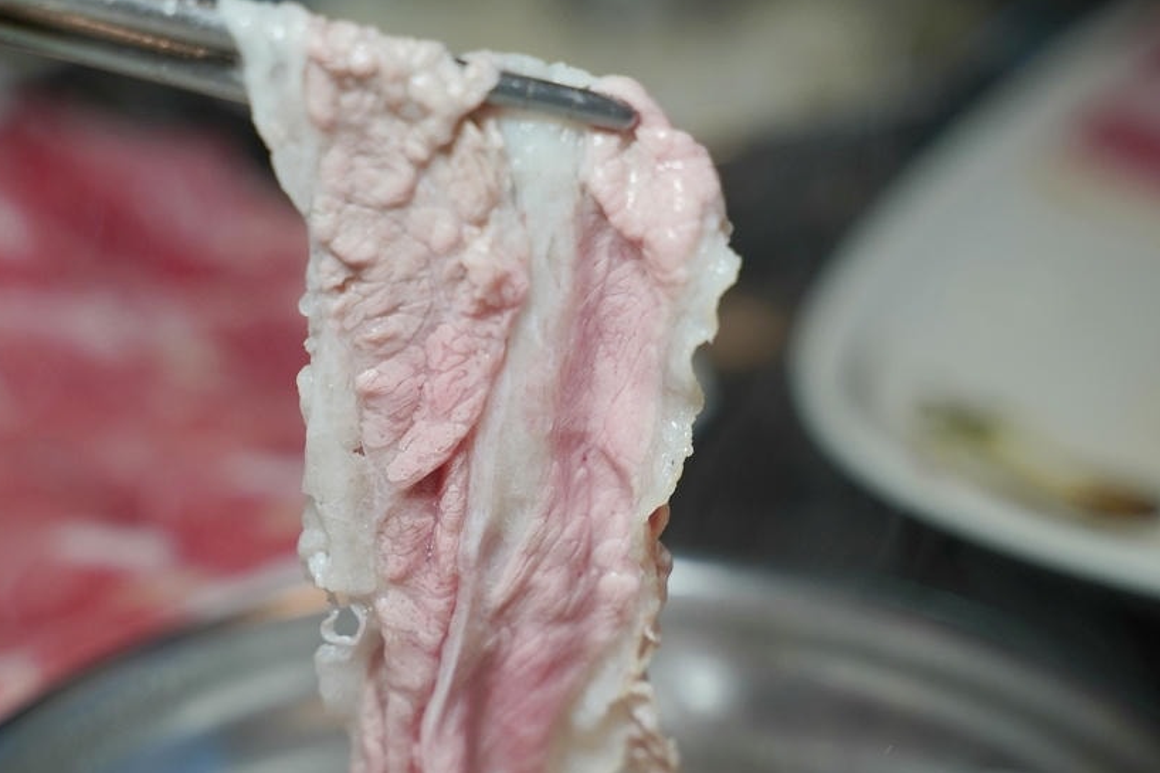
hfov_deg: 18.5
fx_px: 3544
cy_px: 486
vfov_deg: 12.4
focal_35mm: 110
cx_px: 401
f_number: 4
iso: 250
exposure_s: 1/80
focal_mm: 75
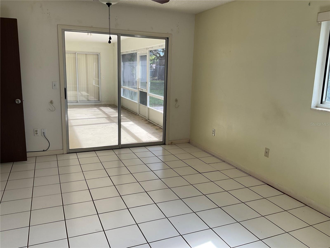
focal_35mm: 29
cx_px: 165
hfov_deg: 61.7
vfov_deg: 48.2
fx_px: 276
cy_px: 124
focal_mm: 3
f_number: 1.8
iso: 16
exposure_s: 1/136
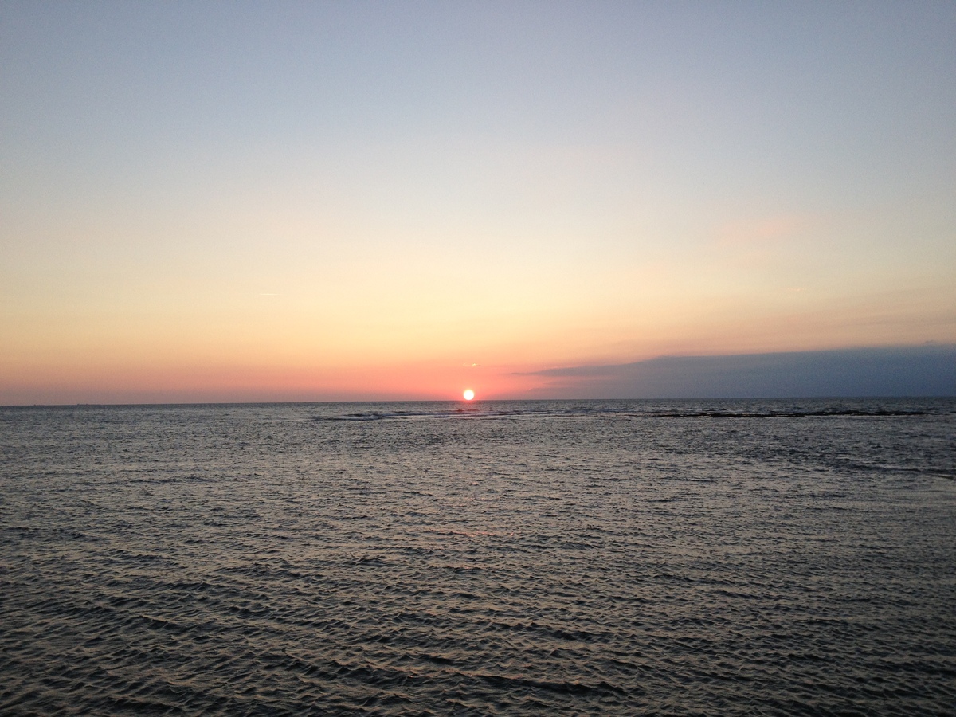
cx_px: 478
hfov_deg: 52.6
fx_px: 967
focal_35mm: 35
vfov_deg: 40.7
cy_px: 358
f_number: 2.4
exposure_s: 1/302
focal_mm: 4.28
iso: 50
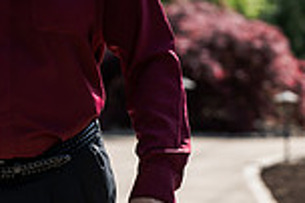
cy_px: -31
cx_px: 62
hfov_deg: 7.0
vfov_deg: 4.7
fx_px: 2488
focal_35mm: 294
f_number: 3.5
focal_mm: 77
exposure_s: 1/500
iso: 125
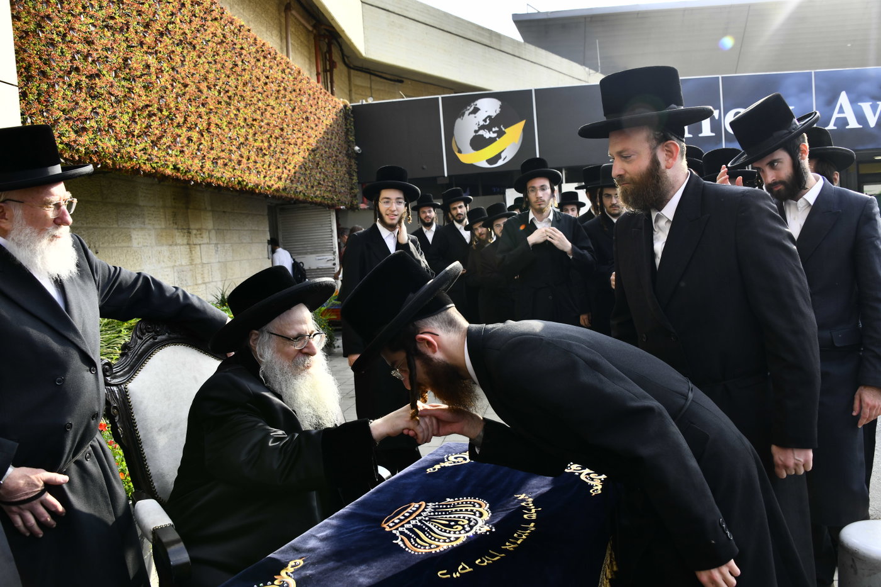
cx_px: 440
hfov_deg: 65.5
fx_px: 685
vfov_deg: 46.4
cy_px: 294
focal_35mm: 28
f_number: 7.1
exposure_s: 1/400
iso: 250
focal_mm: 28
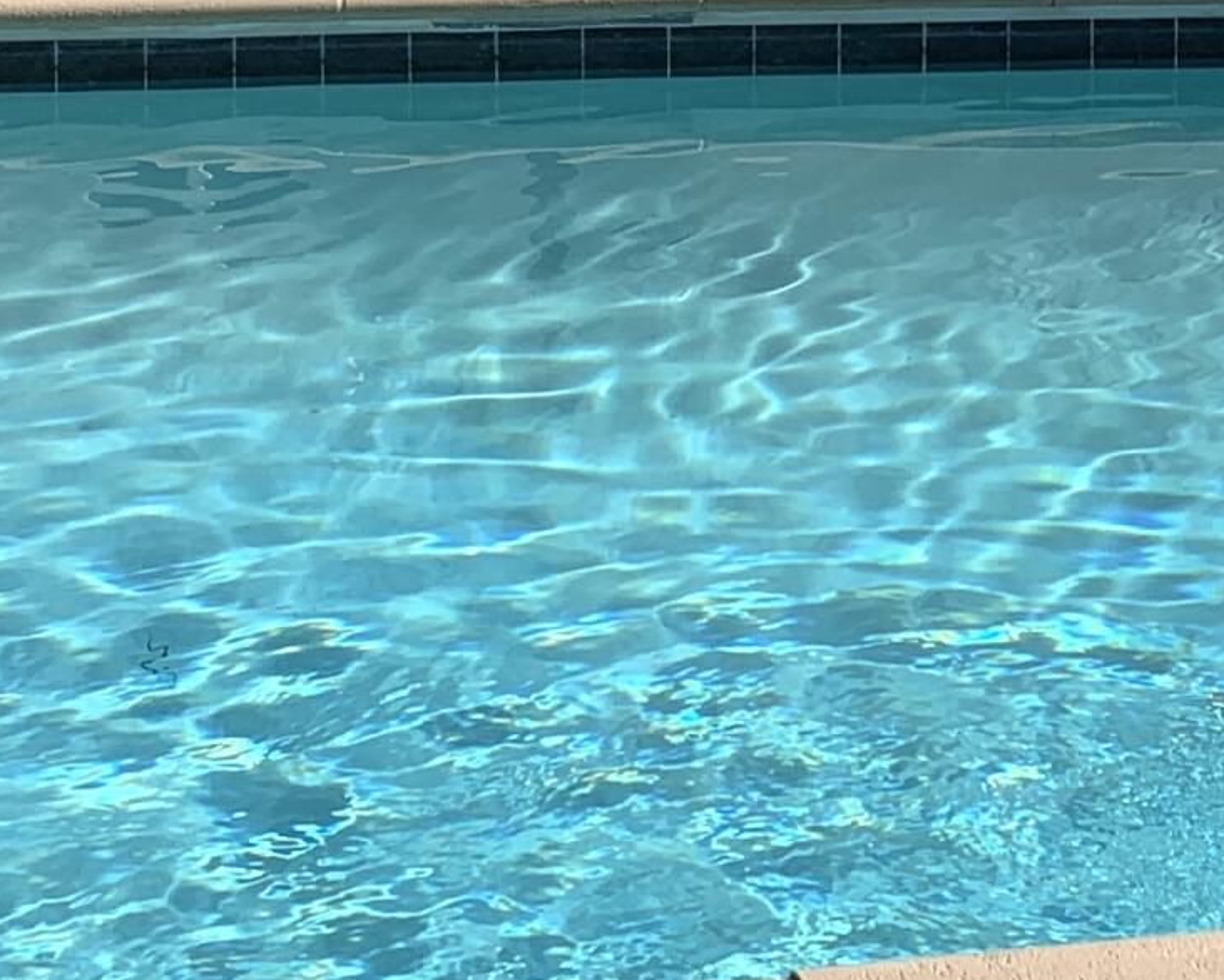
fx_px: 3768
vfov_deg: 14.3
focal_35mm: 104
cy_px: -248
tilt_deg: -4.9
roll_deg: -0.4
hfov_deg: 18.4
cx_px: 711
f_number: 1.8
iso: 25
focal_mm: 4.25
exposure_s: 1/3788
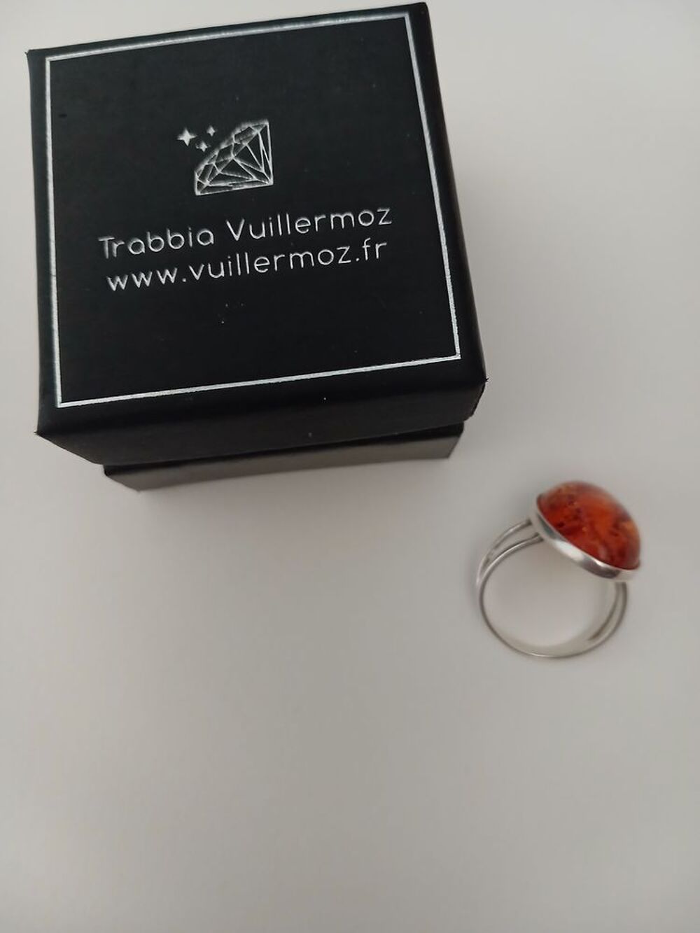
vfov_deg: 65.3
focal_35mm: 27
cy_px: 466
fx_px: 728
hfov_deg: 51.4
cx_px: 350
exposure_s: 1/20
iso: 800
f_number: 1.8
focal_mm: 3.98
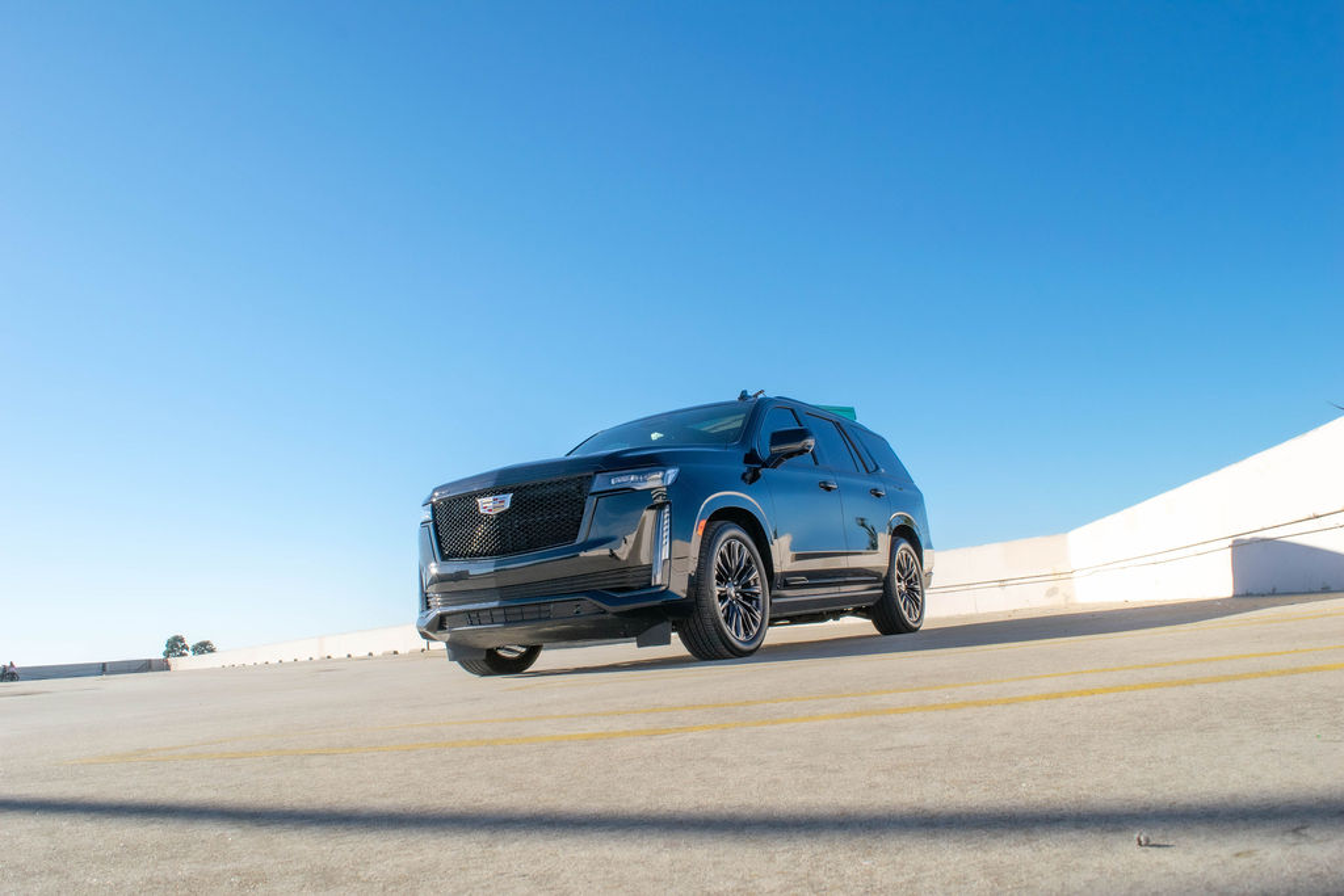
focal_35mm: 27
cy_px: 448
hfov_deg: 67.4
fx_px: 1008
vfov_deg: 47.9
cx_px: 672
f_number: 11
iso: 220
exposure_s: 1/500
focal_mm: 18
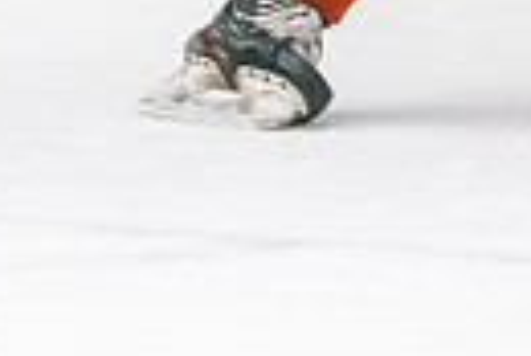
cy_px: -493
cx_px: 521
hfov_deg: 1.7
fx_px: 18414
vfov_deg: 1.1
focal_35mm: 1247
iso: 3200
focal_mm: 200
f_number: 2.8
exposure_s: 1/1250
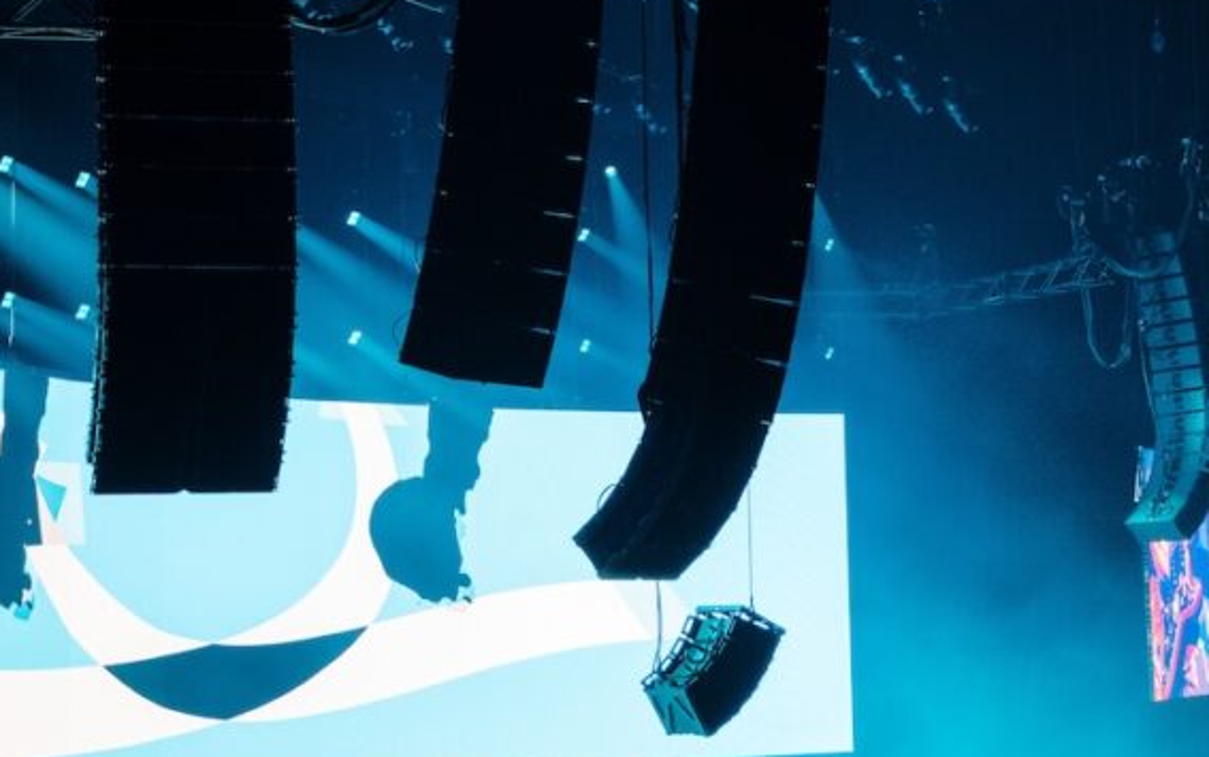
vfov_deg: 14.2
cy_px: 219
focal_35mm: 92
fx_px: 3033
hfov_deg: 22.3
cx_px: 902
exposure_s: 1/160
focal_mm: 50
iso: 500
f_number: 2.8
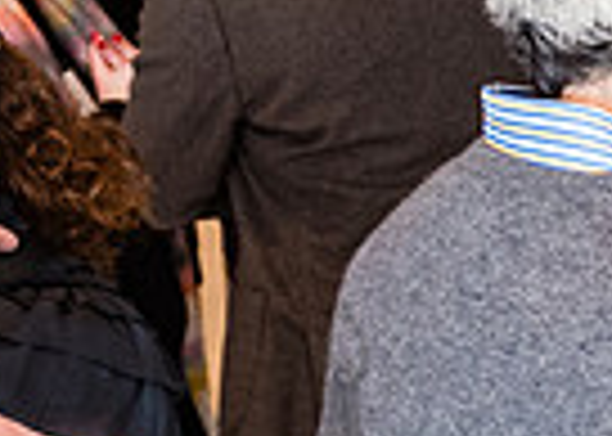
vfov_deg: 10.2
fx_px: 2432
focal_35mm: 140
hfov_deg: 12.3
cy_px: 454
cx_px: 1319
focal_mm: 24
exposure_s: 1/160
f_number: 4.5
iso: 2000
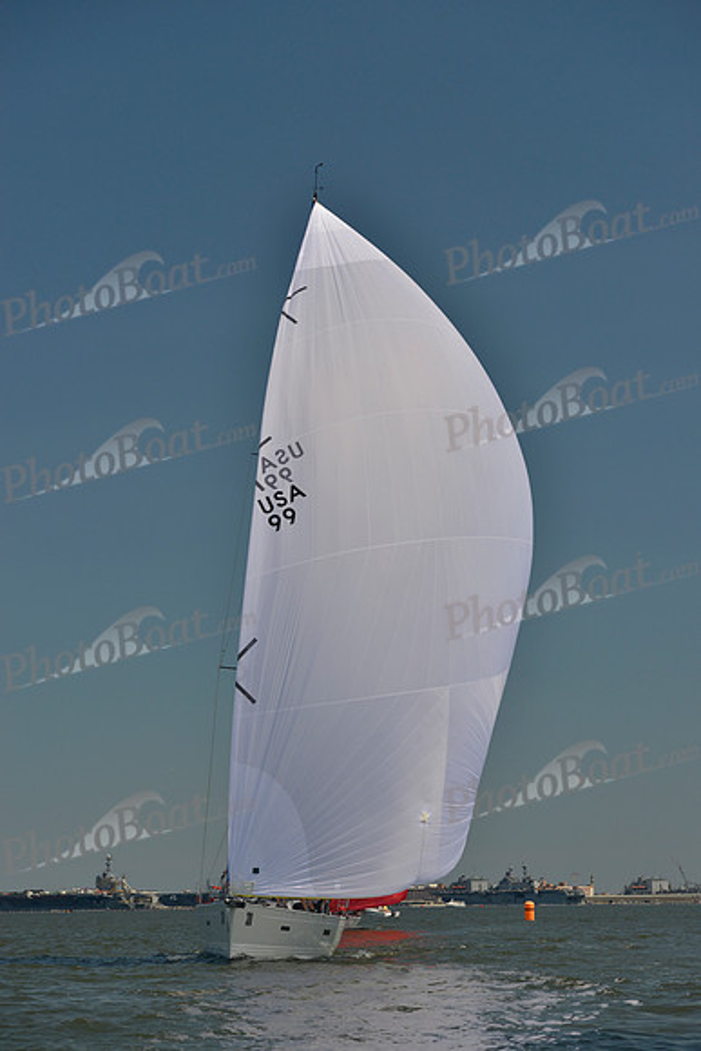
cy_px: 526
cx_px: 350
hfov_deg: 15.2
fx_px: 2627
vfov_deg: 22.6
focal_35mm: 90
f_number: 6.3
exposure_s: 1/1250
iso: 200
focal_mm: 90
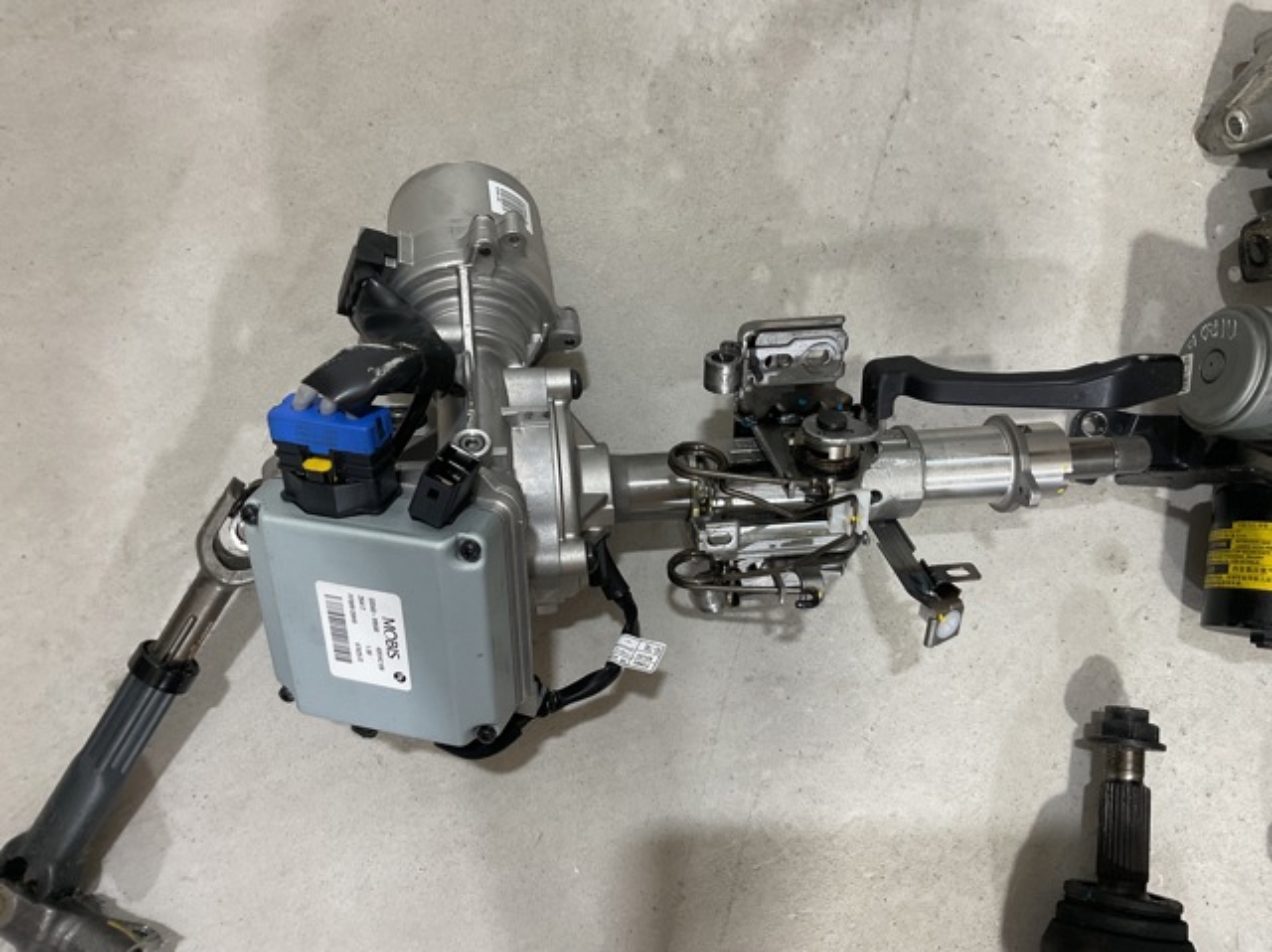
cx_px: 636
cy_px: 476
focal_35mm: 29
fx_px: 1065
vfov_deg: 48.2
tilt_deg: -80.8
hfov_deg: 61.7
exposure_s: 1/50
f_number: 1.8
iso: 40
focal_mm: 3
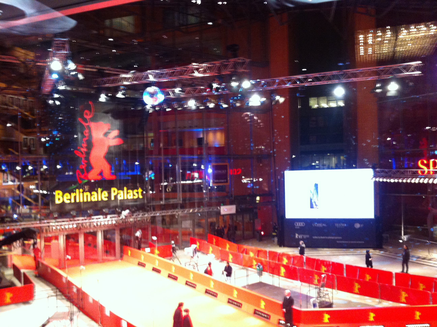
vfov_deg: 40.6
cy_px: 164
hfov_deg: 52.7
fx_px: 441
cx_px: 218
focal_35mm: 35
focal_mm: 3.85
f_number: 2.8
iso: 320
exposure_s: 1/15
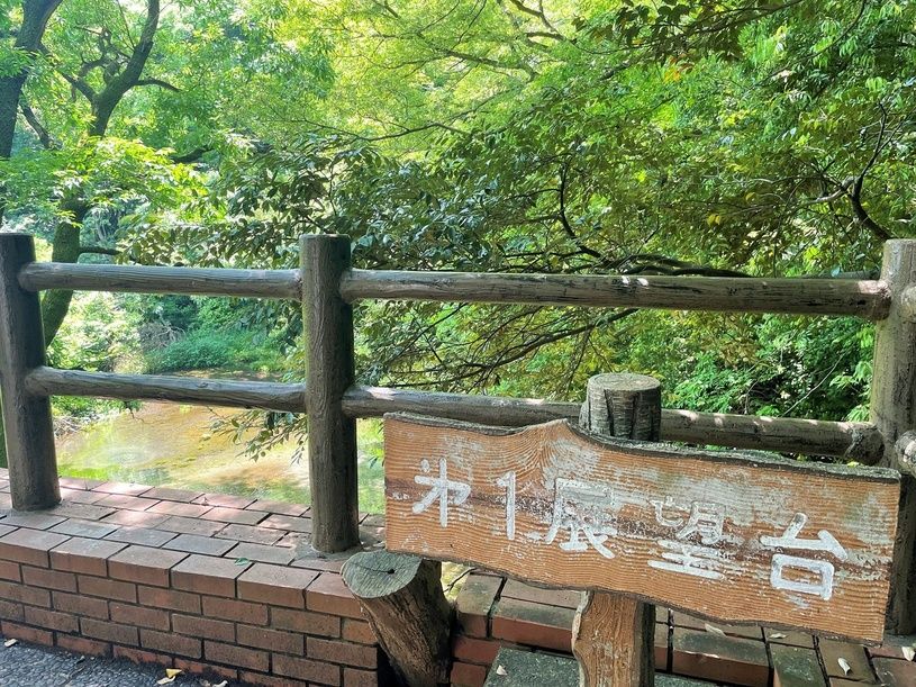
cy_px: 344
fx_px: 688
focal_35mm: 26
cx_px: 458
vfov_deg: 53.1
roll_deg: +0.5
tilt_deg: -8.9
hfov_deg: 67.3
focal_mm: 4.2
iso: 80
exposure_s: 1/121
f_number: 1.6
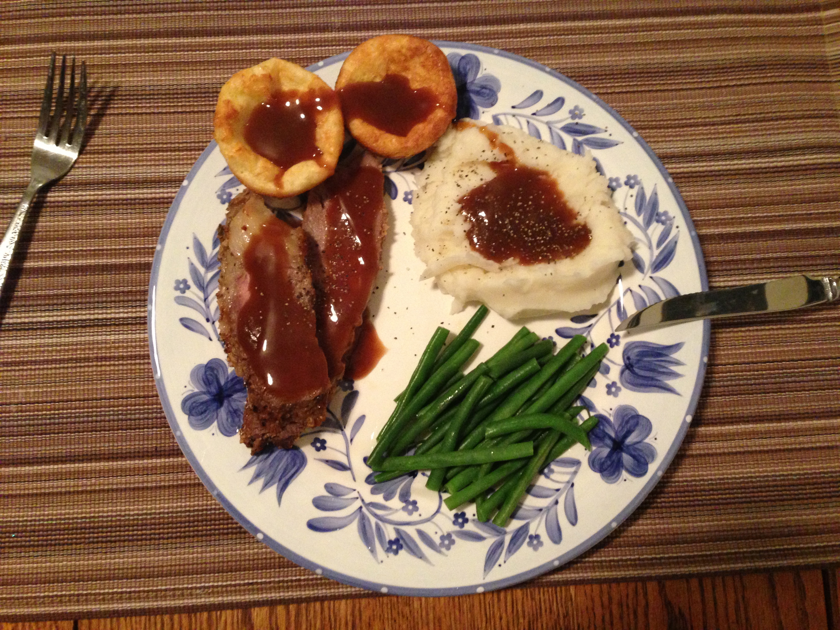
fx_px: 801
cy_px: 315
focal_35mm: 33
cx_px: 420
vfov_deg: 42.9
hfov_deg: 55.4
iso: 400
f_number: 2.4
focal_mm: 4.13
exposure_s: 1/20
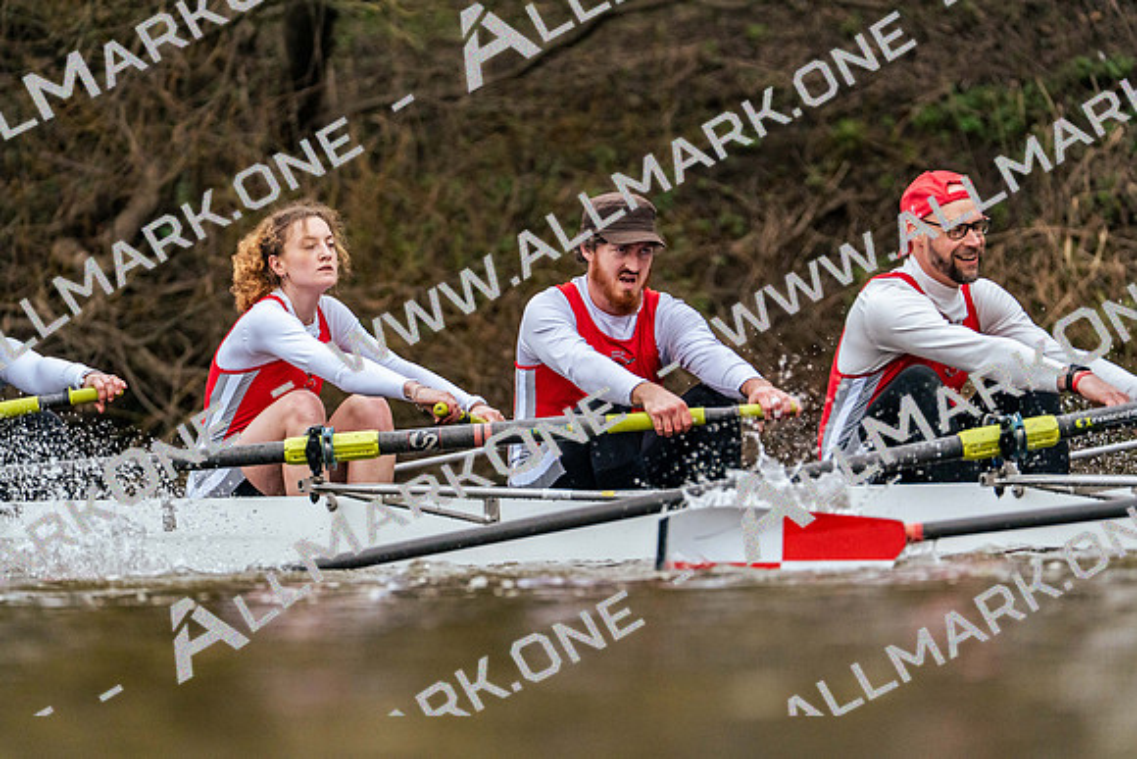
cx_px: 568
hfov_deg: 3.7
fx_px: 17469
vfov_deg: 2.5
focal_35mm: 553
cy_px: 380
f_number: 7.1
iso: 4000
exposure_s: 1/2000
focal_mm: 553
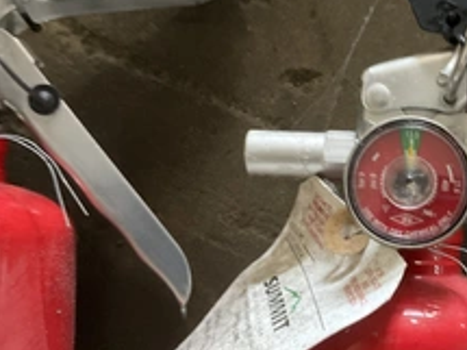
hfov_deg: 34.4
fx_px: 728
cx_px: 378
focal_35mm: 54
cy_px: 157
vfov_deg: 27.0
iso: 250
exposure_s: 1/40
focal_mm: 3
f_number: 1.8
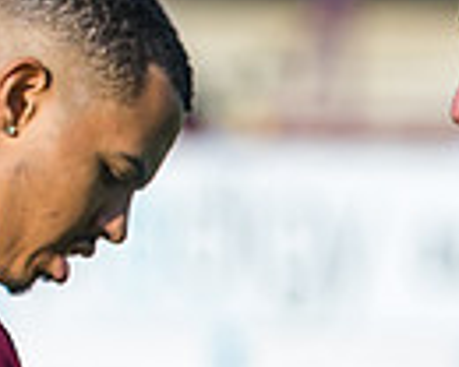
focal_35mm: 983
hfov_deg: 2.0
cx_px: 585
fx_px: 13354
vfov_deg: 1.6
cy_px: 579
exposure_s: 1/2000
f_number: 2.5
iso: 50
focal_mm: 135
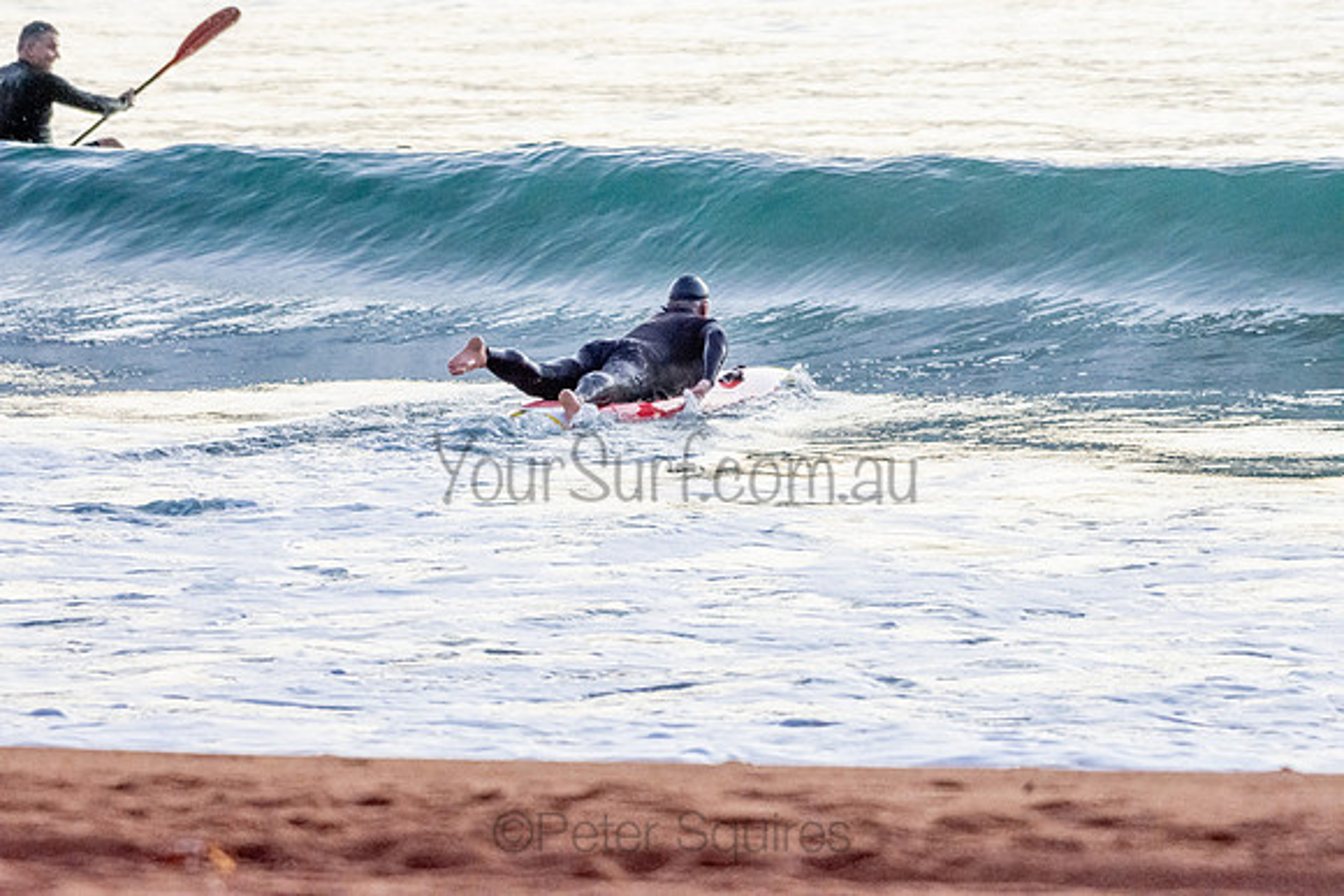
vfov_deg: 3.4
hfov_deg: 5.1
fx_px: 15123
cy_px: 448
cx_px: 672
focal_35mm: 405
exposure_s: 1/250
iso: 1800
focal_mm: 270
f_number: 5.6
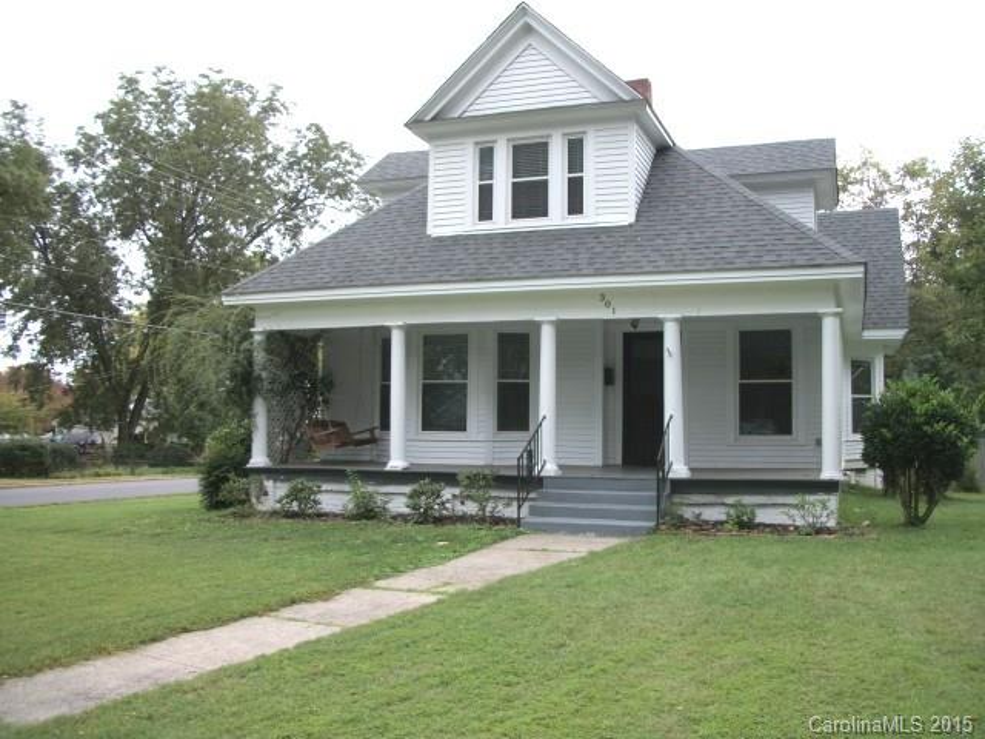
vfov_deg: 44.2
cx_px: 492
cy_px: 370
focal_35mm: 32
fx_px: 911
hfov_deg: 56.8
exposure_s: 1/160
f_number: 2.9
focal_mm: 5.7
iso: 80
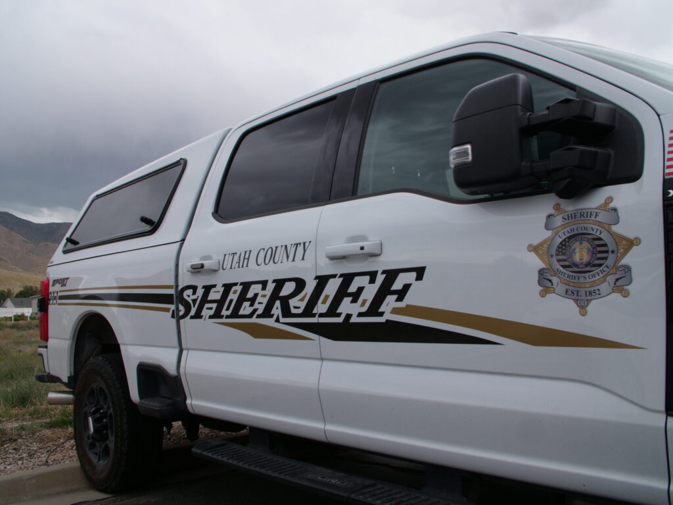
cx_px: 336
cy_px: 252
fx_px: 661
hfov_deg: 54.0
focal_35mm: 34
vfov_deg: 41.8
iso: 200
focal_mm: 17
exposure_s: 1/640
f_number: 6.3
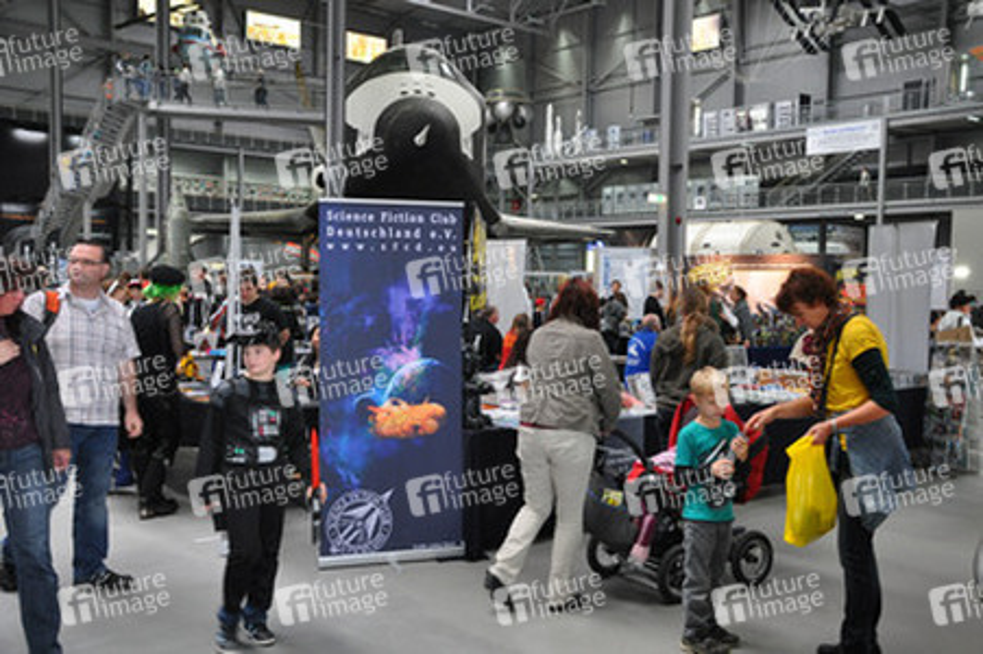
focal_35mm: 36
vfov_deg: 36.8
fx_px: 982
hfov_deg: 53.2
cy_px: 327
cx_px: 492
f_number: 3.8
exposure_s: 1/50
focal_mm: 24
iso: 800
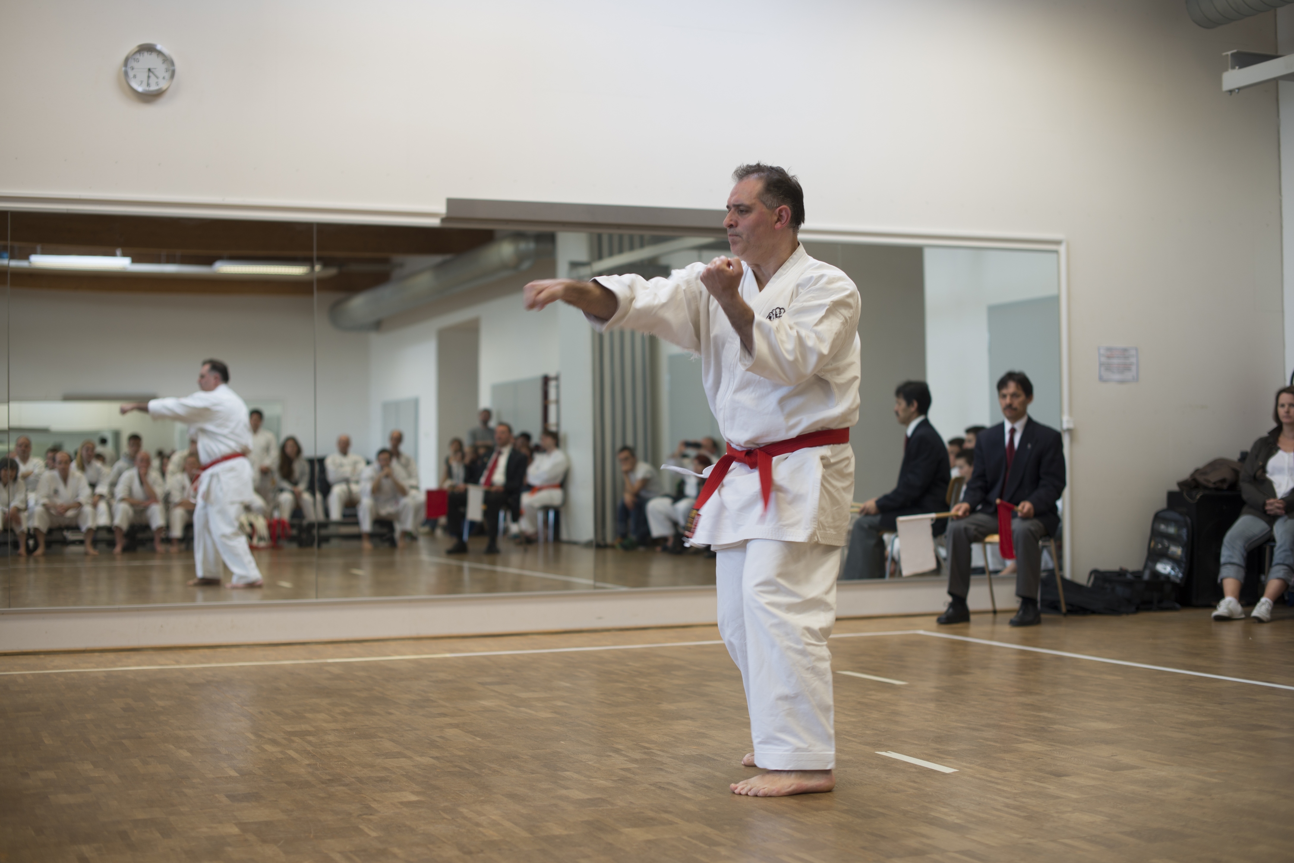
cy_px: 432
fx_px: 1797
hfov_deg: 39.6
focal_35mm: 50
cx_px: 647
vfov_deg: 27.0
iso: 100
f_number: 2.5
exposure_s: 1/50
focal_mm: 50
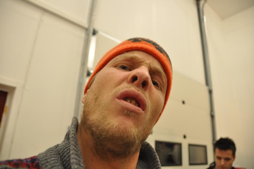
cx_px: 127
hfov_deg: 67.4
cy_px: 84
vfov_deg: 47.8
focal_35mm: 27
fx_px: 190
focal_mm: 18
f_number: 4
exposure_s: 1/60
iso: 720
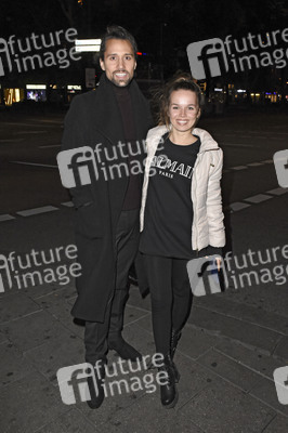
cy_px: 216
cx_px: 144
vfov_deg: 62.0
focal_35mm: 30
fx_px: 361
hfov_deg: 43.5
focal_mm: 20
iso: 3200
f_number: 6.3
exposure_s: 1/160
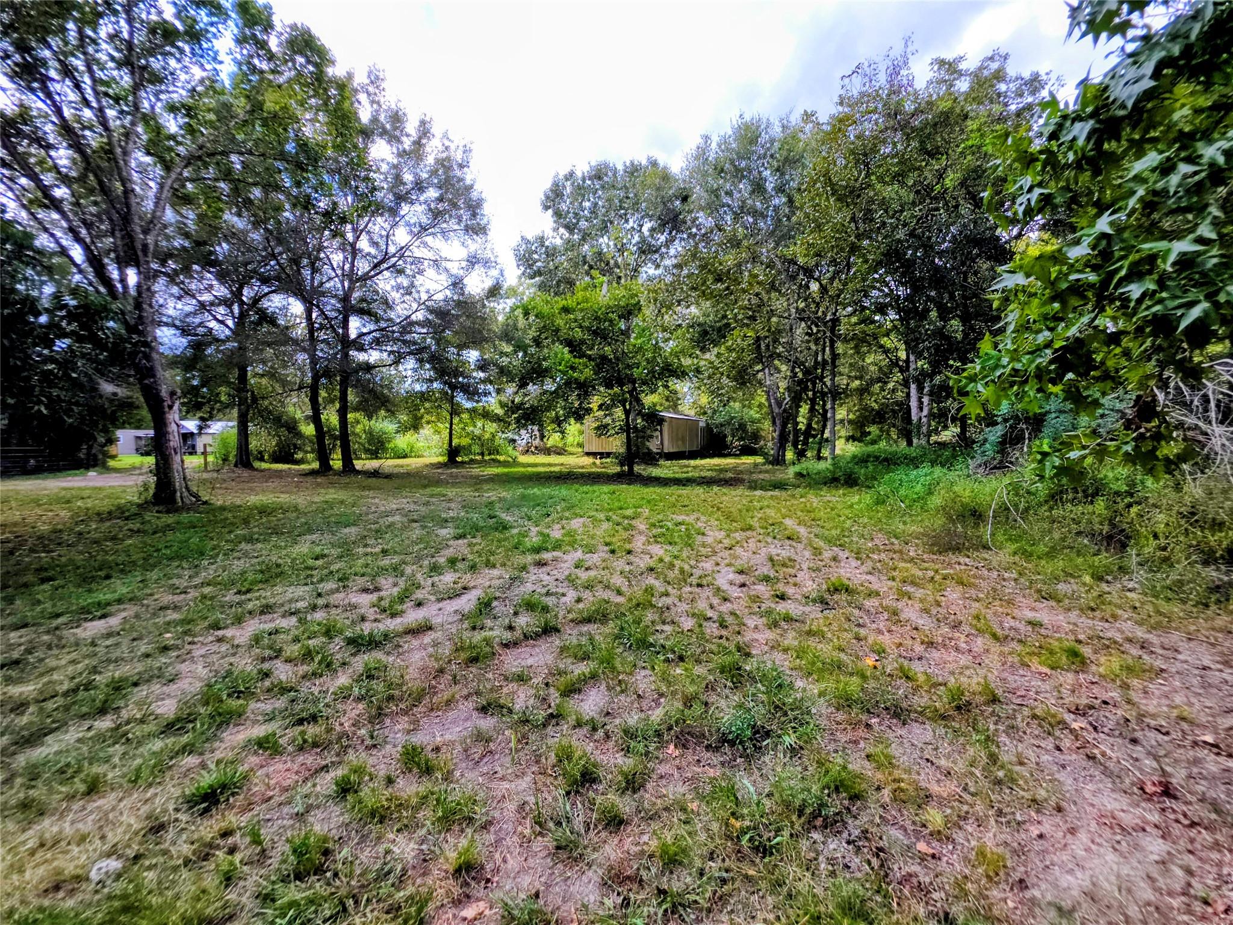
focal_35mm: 13
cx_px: 616
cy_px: 462
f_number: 1.9
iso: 16
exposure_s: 1/315
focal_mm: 2.2
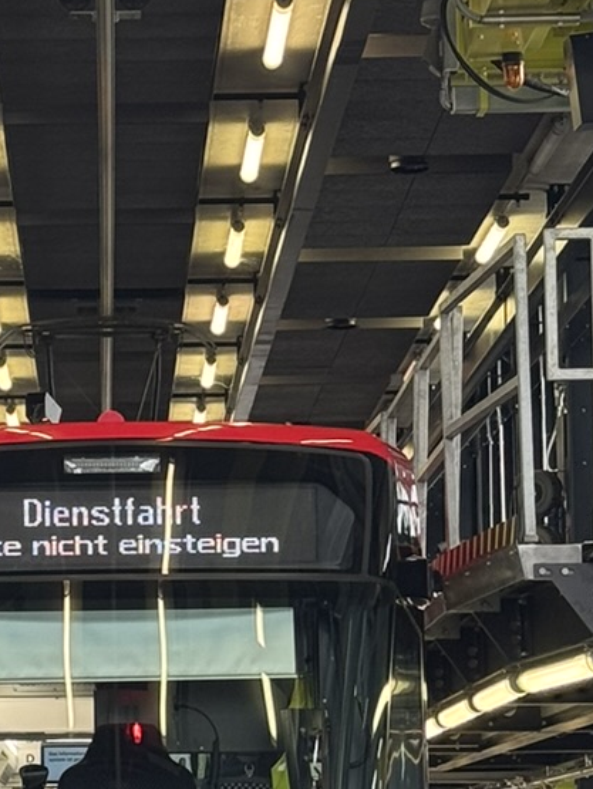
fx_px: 4038
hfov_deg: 8.4
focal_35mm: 177
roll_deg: -0.3
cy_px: 451
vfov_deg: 11.2
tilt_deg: +6.0
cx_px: 17
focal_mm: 6.76
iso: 100
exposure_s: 1/69
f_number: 1.78
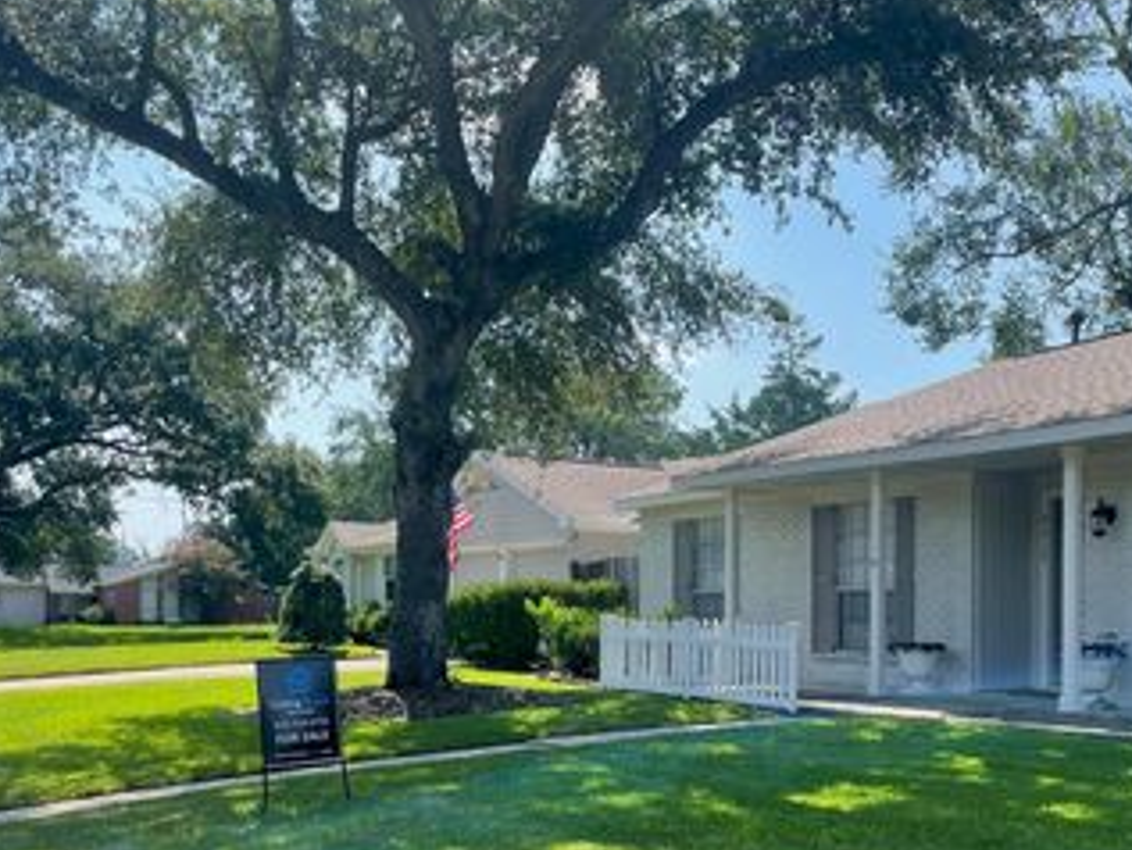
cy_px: 612
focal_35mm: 41
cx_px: 700
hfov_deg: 45.4
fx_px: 1341
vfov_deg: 34.6
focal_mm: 4.2
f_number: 1.6
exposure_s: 1/1289
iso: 32
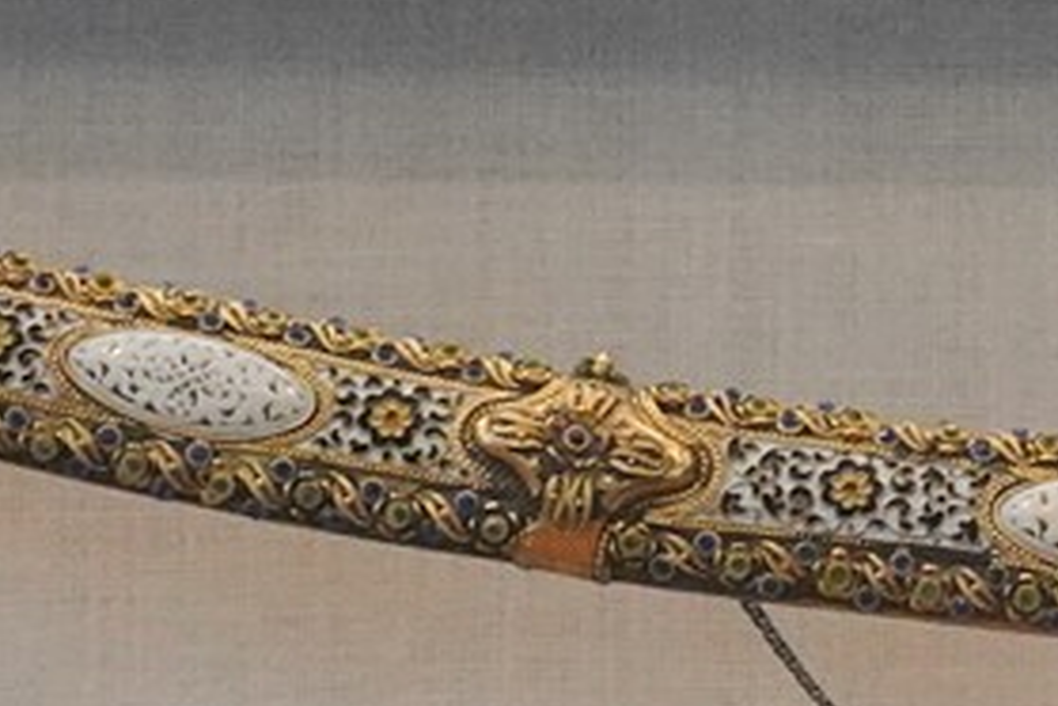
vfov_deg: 5.3
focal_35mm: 251
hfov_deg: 8.1
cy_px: 1746
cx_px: 1350
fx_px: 7376
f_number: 14
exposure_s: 1/100
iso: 6400
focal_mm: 35
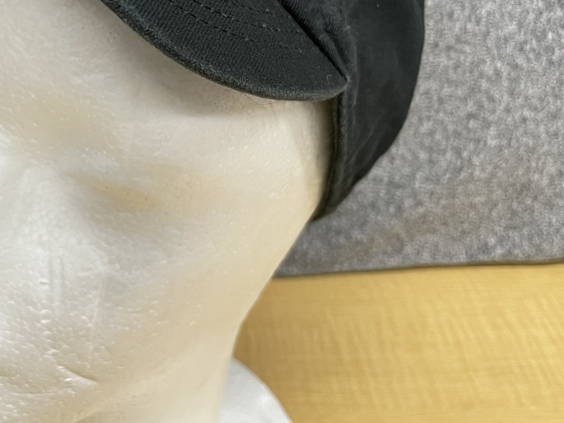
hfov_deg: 33.8
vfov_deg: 26.1
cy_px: 39
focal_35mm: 54
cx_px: 63
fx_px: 880
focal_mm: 4.2
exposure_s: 1/93
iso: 125
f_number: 1.6
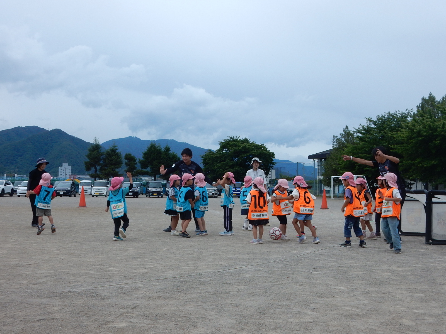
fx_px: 554
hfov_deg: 43.9
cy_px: 167
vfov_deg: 33.6
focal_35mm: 43
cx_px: 223
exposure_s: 1/2000
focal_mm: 7.6
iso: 125
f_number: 4.2
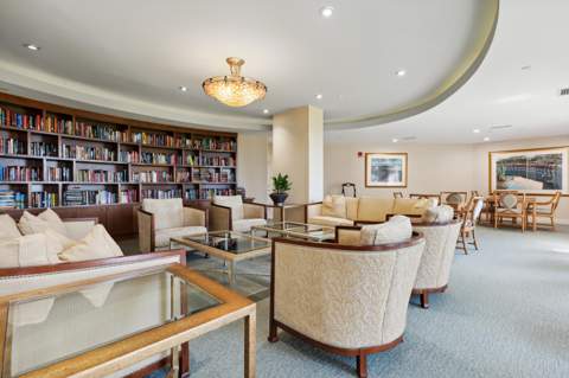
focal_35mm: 17
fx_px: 268
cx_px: 284
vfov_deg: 70.3
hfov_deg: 93.3
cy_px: 189
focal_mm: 17
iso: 100
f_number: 8
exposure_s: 1/10
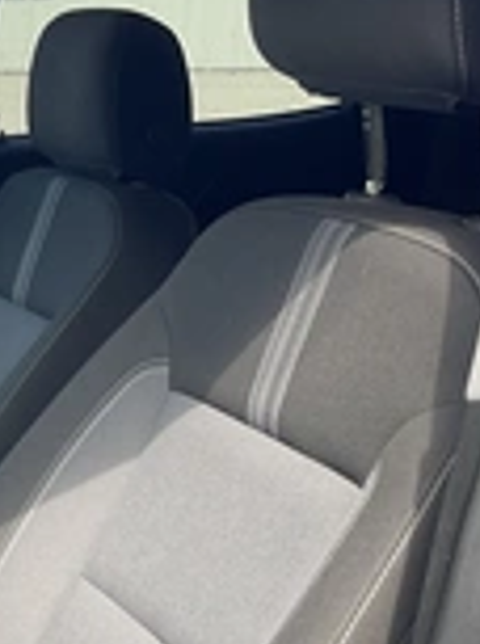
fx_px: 1411
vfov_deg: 25.0
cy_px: 568
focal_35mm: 76
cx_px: -181
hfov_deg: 17.8
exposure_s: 1/148
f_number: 1.8
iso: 20
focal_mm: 3
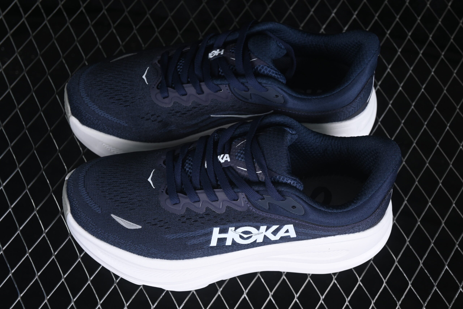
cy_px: 154
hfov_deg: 27.0
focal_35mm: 75
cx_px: 232
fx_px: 965
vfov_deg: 18.2
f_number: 6.3
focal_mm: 50
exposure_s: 1/60
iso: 160
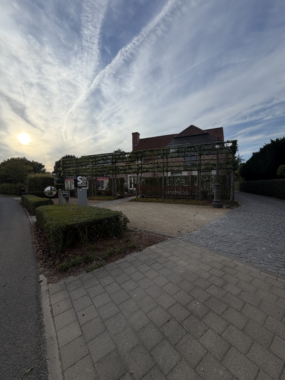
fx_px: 154
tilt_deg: +2.3
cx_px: 142
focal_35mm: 14
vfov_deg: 102.1
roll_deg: +0.4
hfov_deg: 85.7
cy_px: 190
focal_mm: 2.22
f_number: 2.2
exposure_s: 1/770
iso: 25
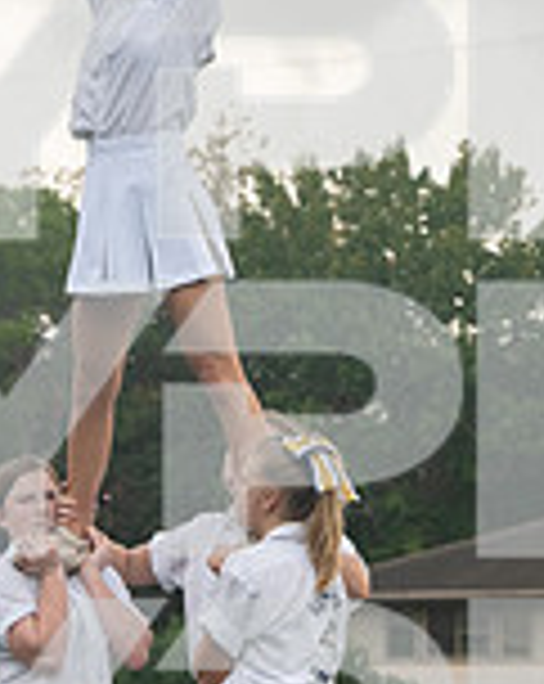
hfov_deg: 5.5
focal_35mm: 280
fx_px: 5652
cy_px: 423
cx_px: 112
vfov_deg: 6.9
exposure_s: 1/800
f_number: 3.5
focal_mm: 67
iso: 800
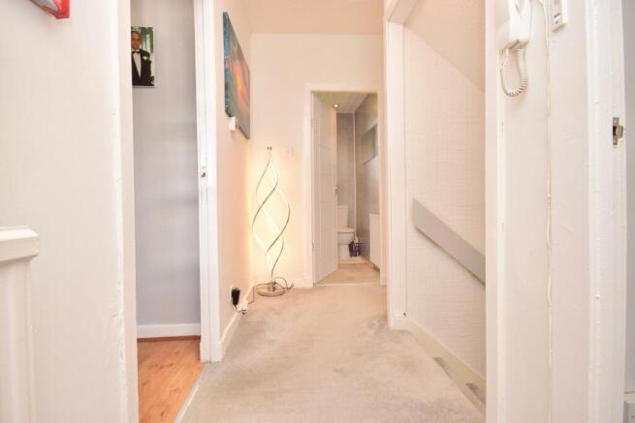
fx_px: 304
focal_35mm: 17
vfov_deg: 69.7
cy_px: 212
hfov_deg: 92.4
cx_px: 318
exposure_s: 1/100
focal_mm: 11.5
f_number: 8
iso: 800
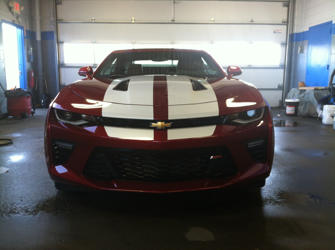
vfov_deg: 40.6
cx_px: 168
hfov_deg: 52.7
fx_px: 338
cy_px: 125
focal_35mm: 35
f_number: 2.8
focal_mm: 3.85
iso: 80
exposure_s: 1/17
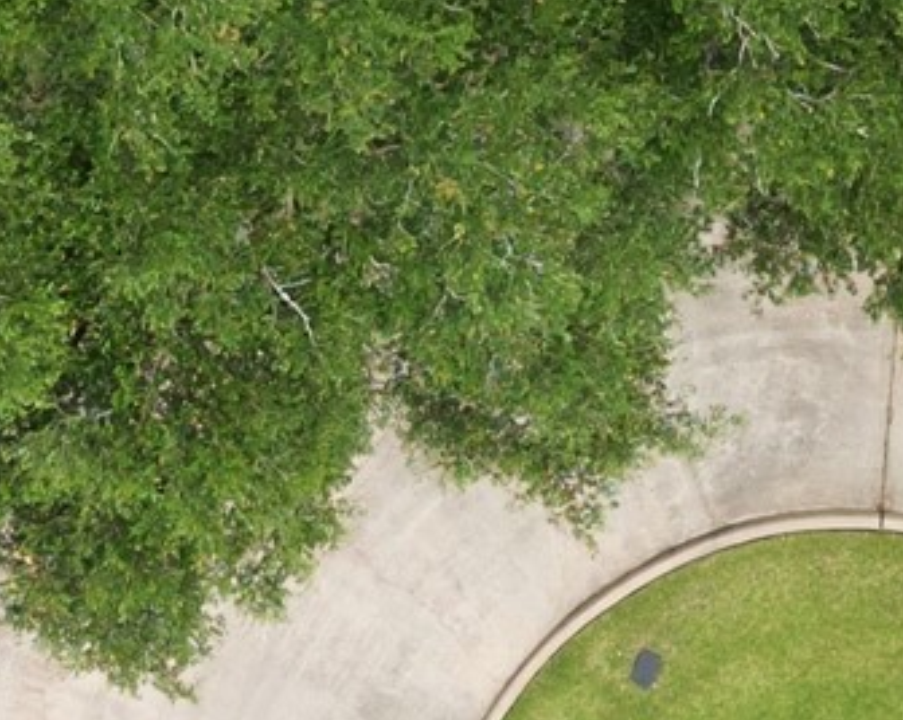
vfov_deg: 9.2
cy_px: -1252
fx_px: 3817
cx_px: 586
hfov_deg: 13.5
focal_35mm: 143
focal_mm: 8.7
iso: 100
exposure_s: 1/1000
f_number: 1.8
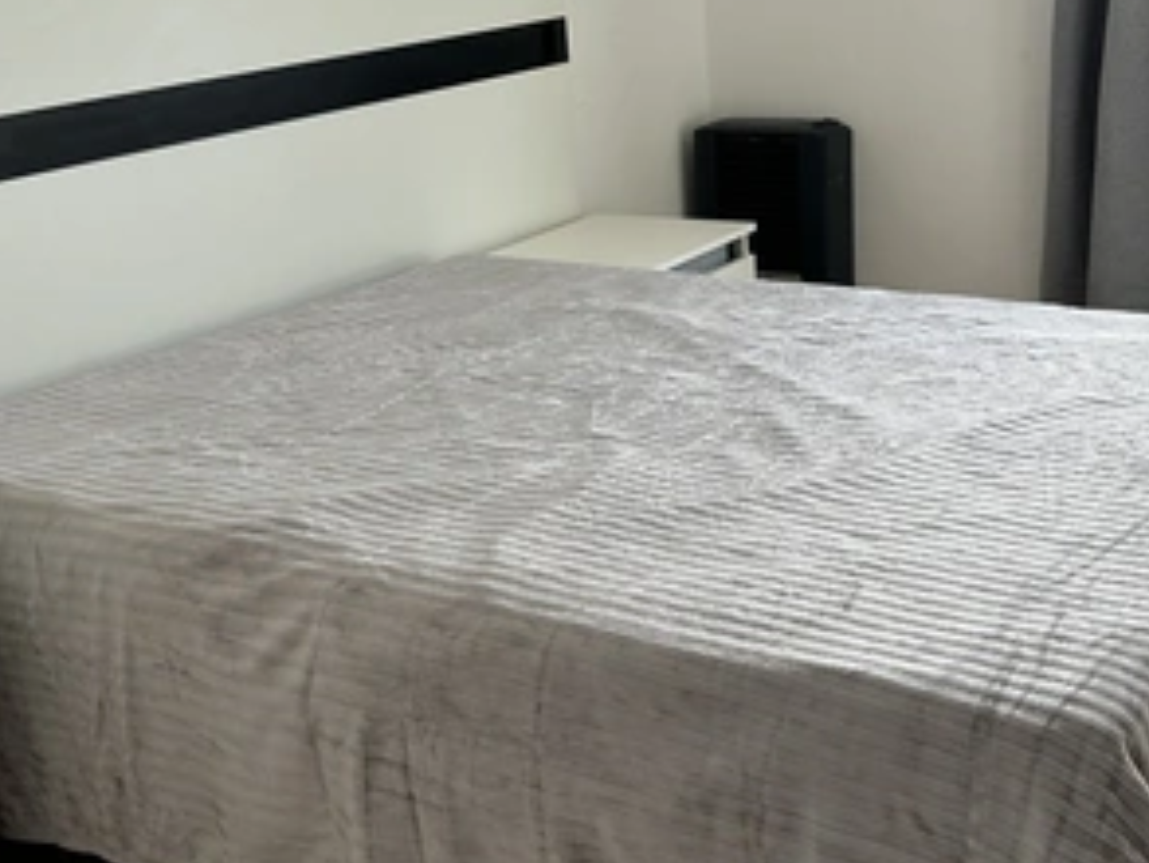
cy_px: 396
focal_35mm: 39
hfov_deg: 47.8
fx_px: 1295
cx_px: 639
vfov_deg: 36.8
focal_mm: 5.7
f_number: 1.5
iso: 32
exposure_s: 1/136
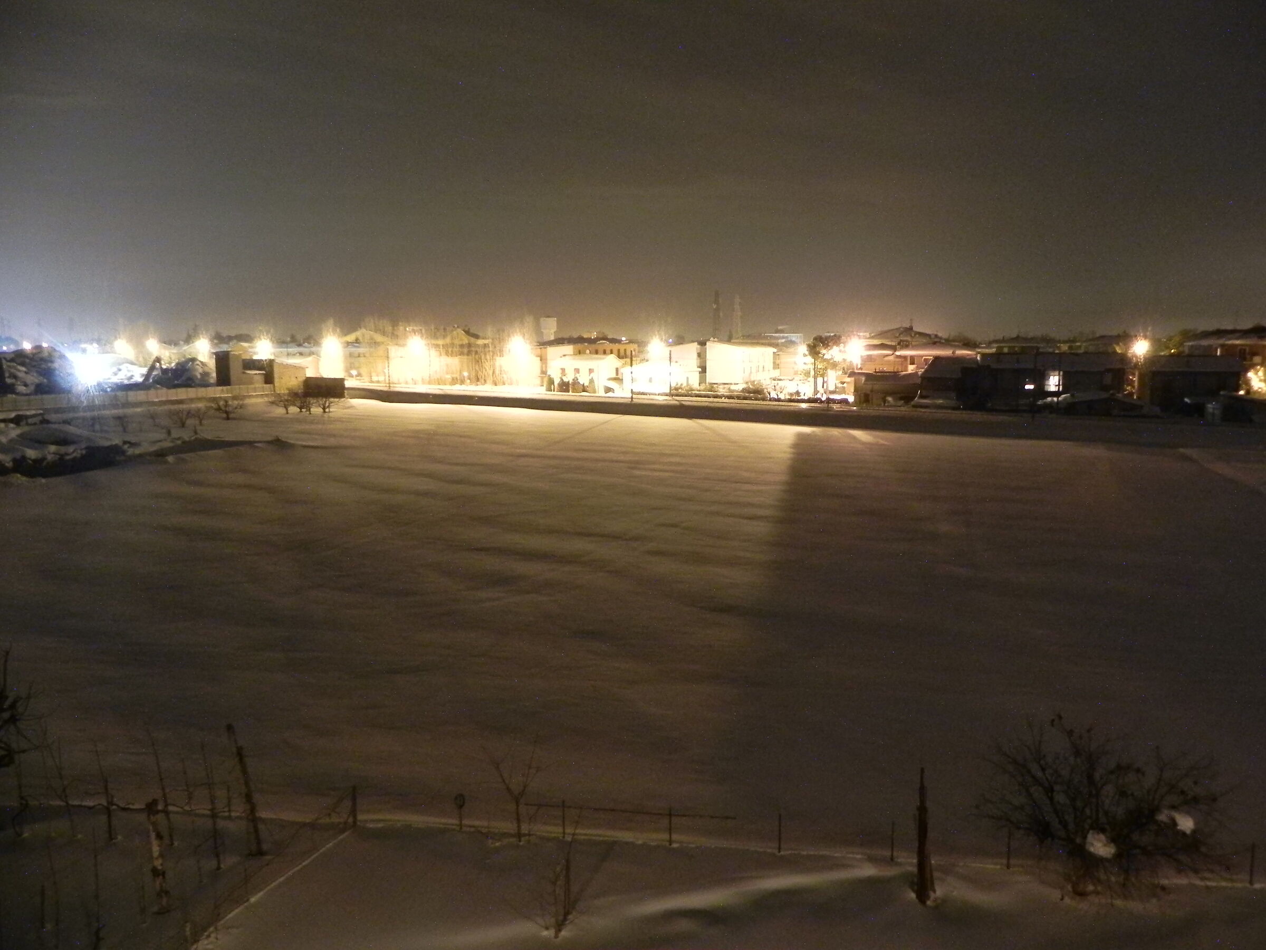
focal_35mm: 26
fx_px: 951
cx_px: 633
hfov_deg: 67.3
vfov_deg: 53.1
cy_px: 475
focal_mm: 4.6
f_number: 2.8
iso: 715
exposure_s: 1.57
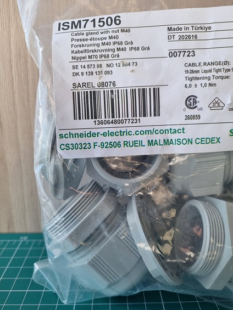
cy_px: 155
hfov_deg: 53.1
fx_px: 233
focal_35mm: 26
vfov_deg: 67.3
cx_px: 116
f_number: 1.8
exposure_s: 1/286
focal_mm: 5.4
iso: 50
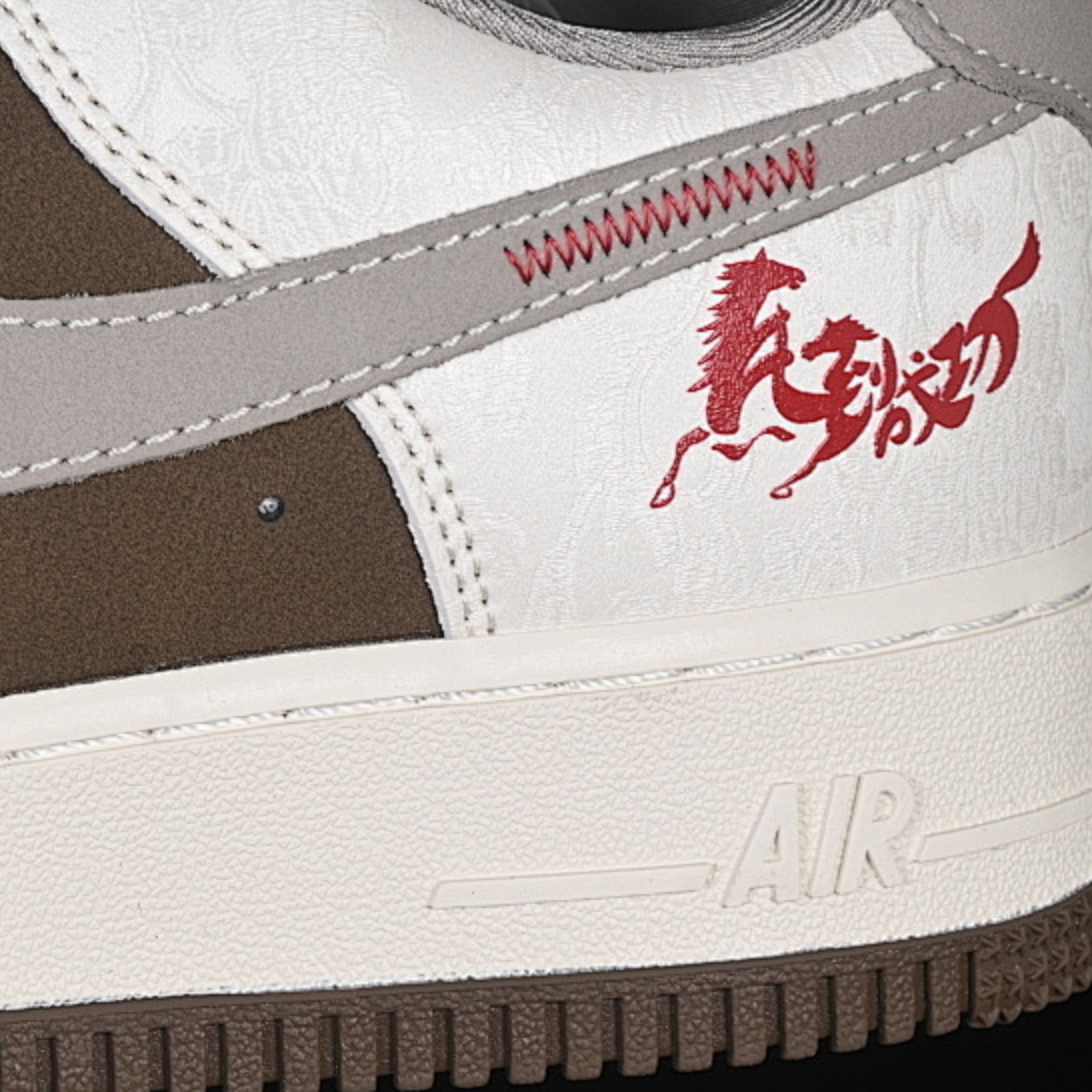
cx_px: 16
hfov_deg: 13.7
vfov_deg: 13.8
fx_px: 4497
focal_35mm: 126
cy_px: 474
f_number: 7.1
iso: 160
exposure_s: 1/80
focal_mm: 50
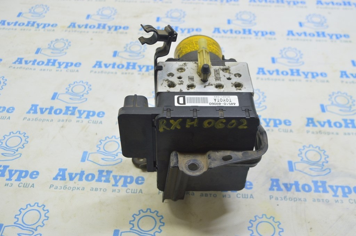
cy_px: 118
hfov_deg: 48.0
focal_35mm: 40
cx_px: 178
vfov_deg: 33.0
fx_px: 400
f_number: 5.6
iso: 400
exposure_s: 1/20
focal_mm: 27
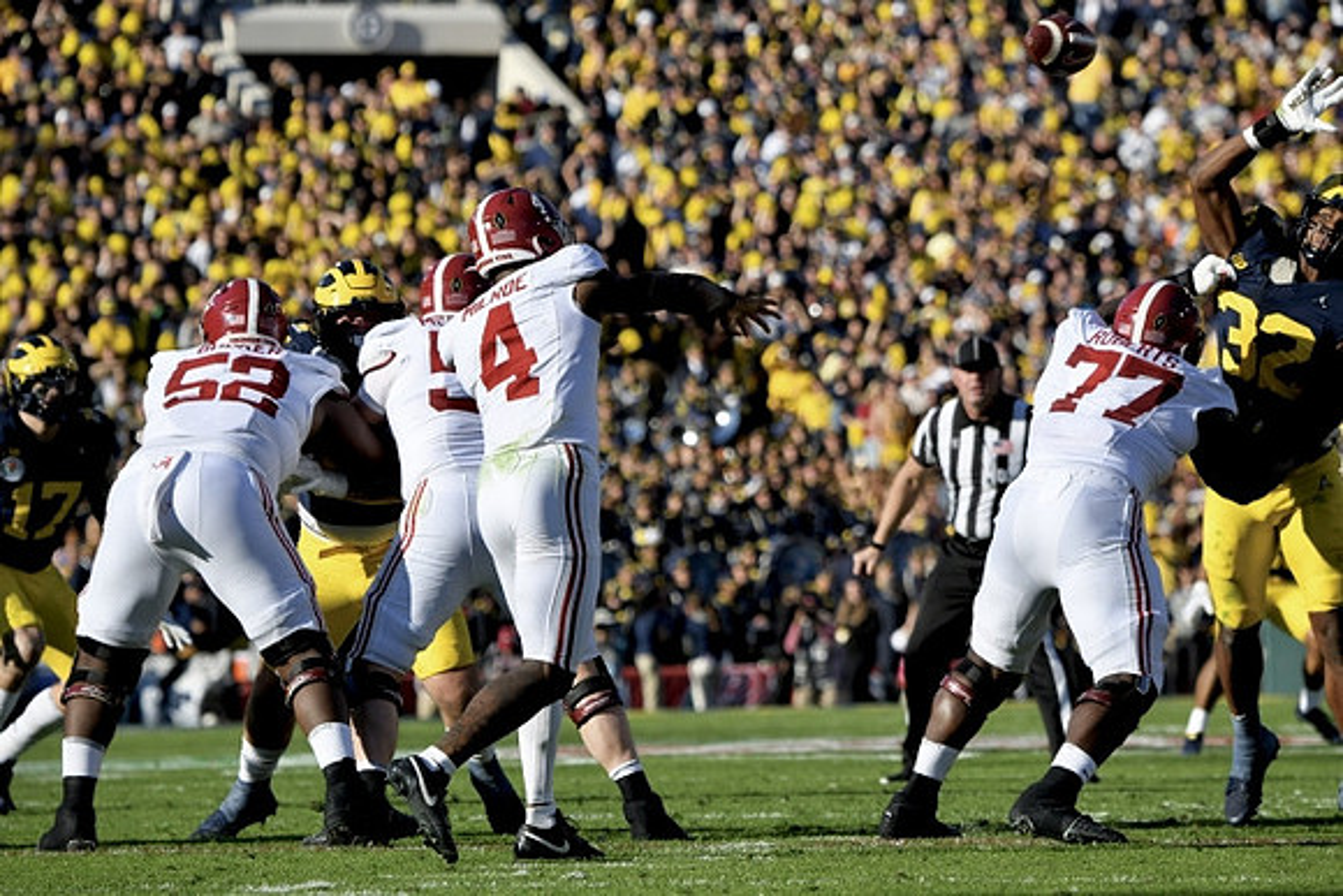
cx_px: 672
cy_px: 448
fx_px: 11194
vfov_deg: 4.6
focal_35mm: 300
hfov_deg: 6.9
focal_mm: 250
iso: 320
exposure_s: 1/2000
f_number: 5.6
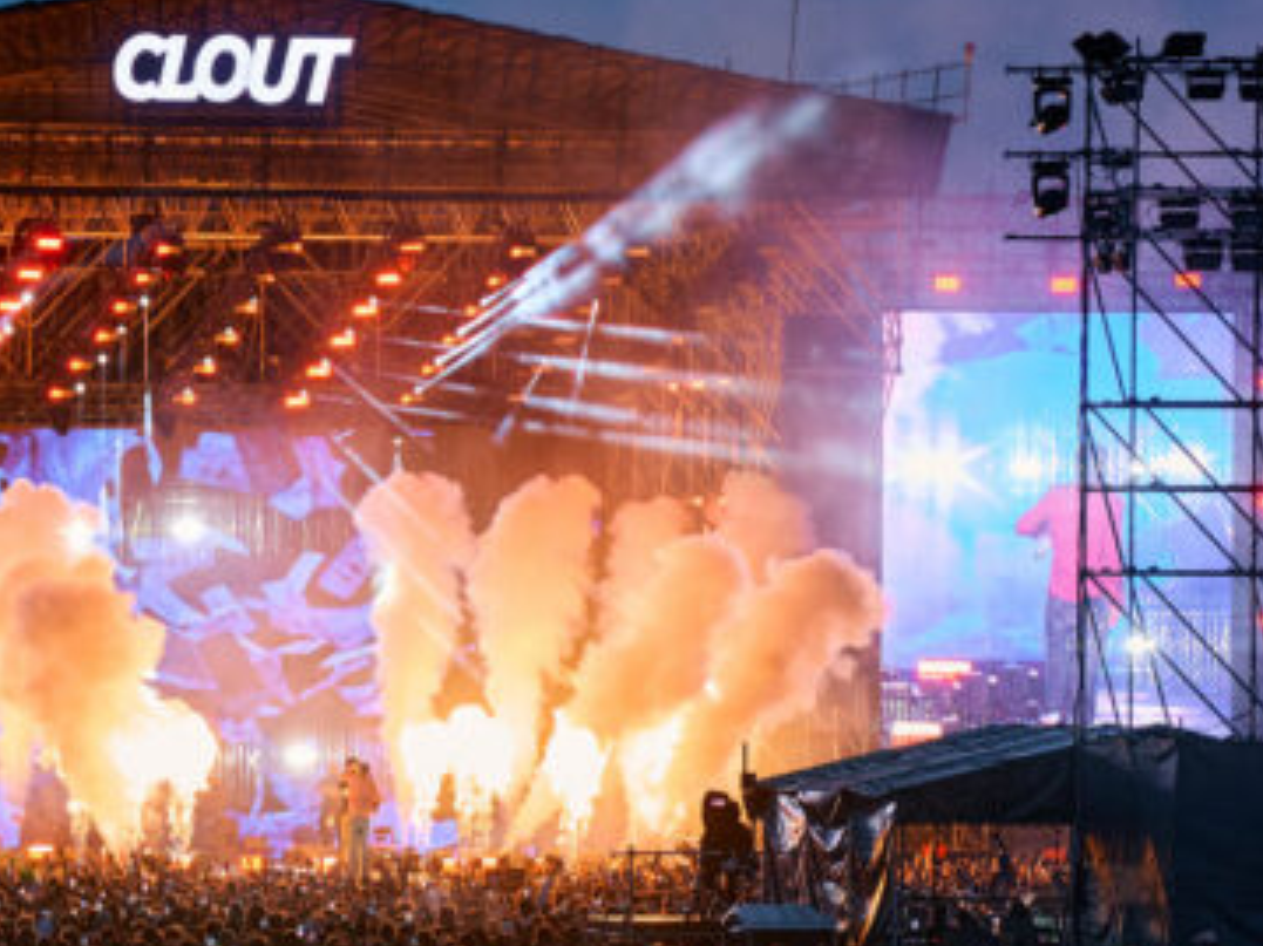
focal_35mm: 350
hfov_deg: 5.7
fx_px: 12766
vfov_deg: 4.2
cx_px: 193
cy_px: 633
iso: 1600
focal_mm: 170
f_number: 6.3
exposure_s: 1/160
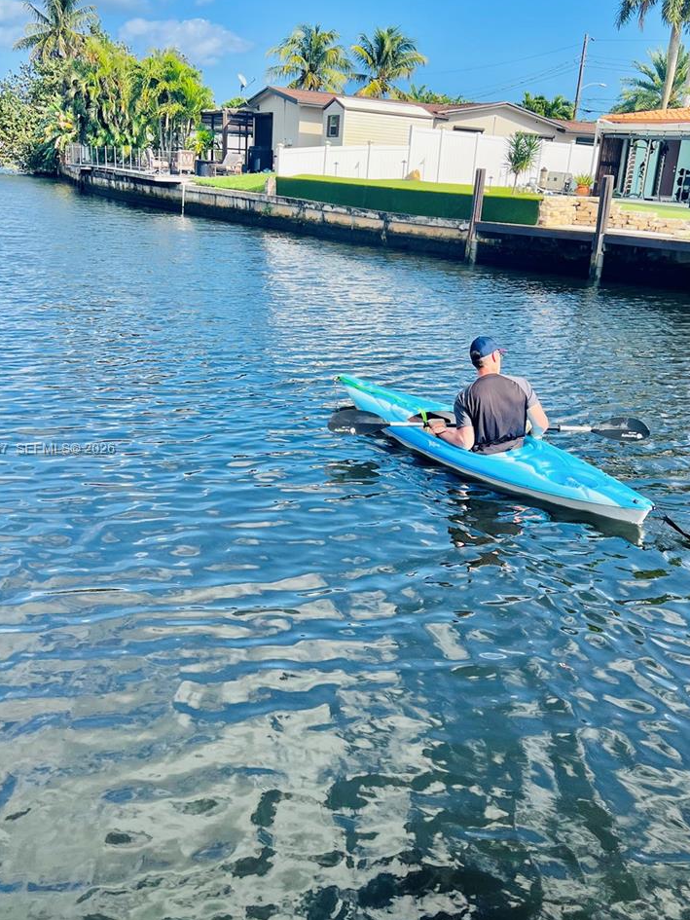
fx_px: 877
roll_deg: -7.3
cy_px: 450
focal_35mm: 33
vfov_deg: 55.3
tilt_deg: -19.0
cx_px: 373
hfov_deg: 42.9
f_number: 1.5
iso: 50
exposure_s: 1/2165
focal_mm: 5.7
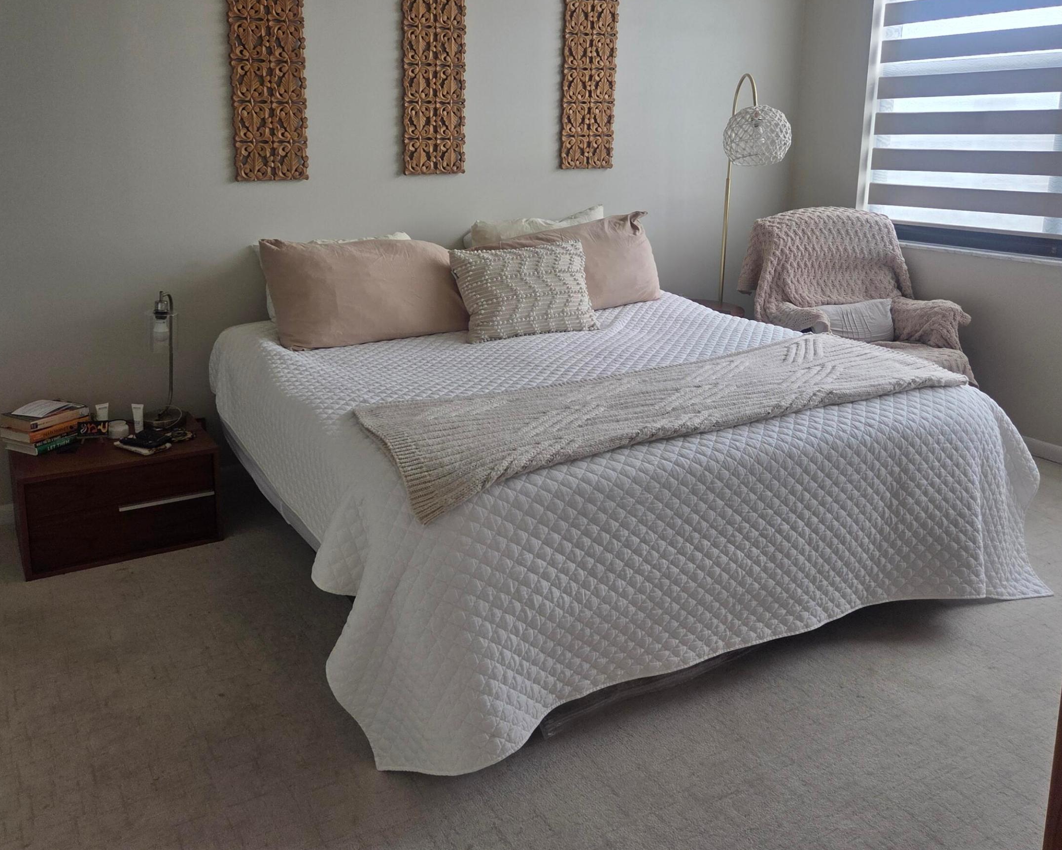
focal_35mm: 30
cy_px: 331
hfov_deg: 58.7
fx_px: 943
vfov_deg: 48.2
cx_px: 478
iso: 80
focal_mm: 5.4
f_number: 1.8
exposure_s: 1/180
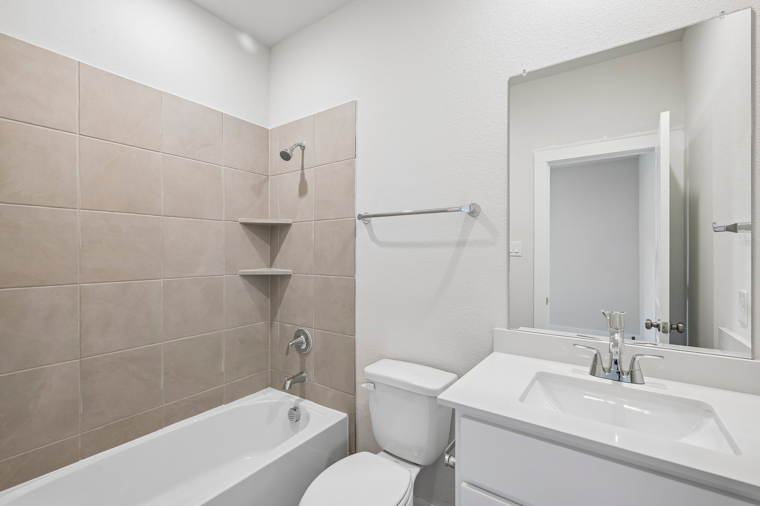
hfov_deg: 98.5
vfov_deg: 75.5
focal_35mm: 16
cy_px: 253
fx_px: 327
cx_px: 380
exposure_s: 1/10
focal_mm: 15.5
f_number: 8
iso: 400
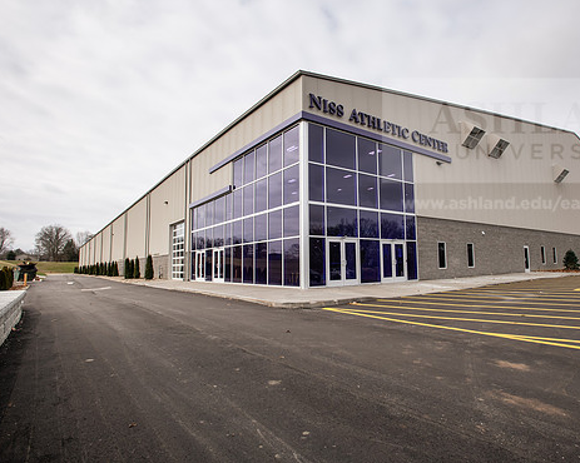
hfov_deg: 79.6
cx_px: 344
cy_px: 230
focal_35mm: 20
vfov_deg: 68.1
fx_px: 343
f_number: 8
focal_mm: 17
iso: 200
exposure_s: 1/400
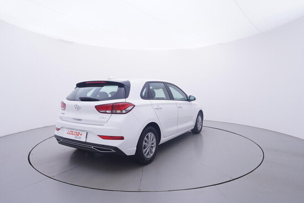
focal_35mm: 22
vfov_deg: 56.2
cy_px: 102
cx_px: 152
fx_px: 190
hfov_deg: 77.3
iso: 200
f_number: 5
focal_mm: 15
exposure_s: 1/80
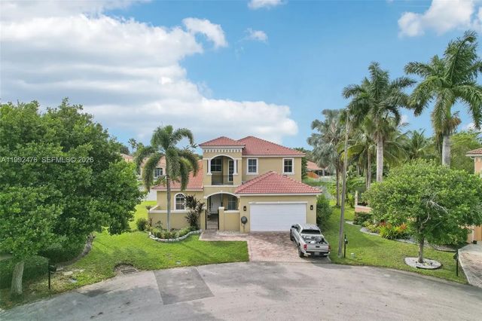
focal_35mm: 22
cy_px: 160
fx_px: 294
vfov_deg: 57.2
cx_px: 241
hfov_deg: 78.6
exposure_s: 1/3200
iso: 100
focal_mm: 8.4
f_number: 2.8
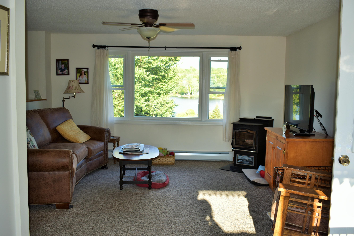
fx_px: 354
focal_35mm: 36
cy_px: 118
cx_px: 177
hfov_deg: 53.1
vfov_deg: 36.9
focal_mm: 24
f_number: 3.8
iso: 100
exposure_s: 1/80
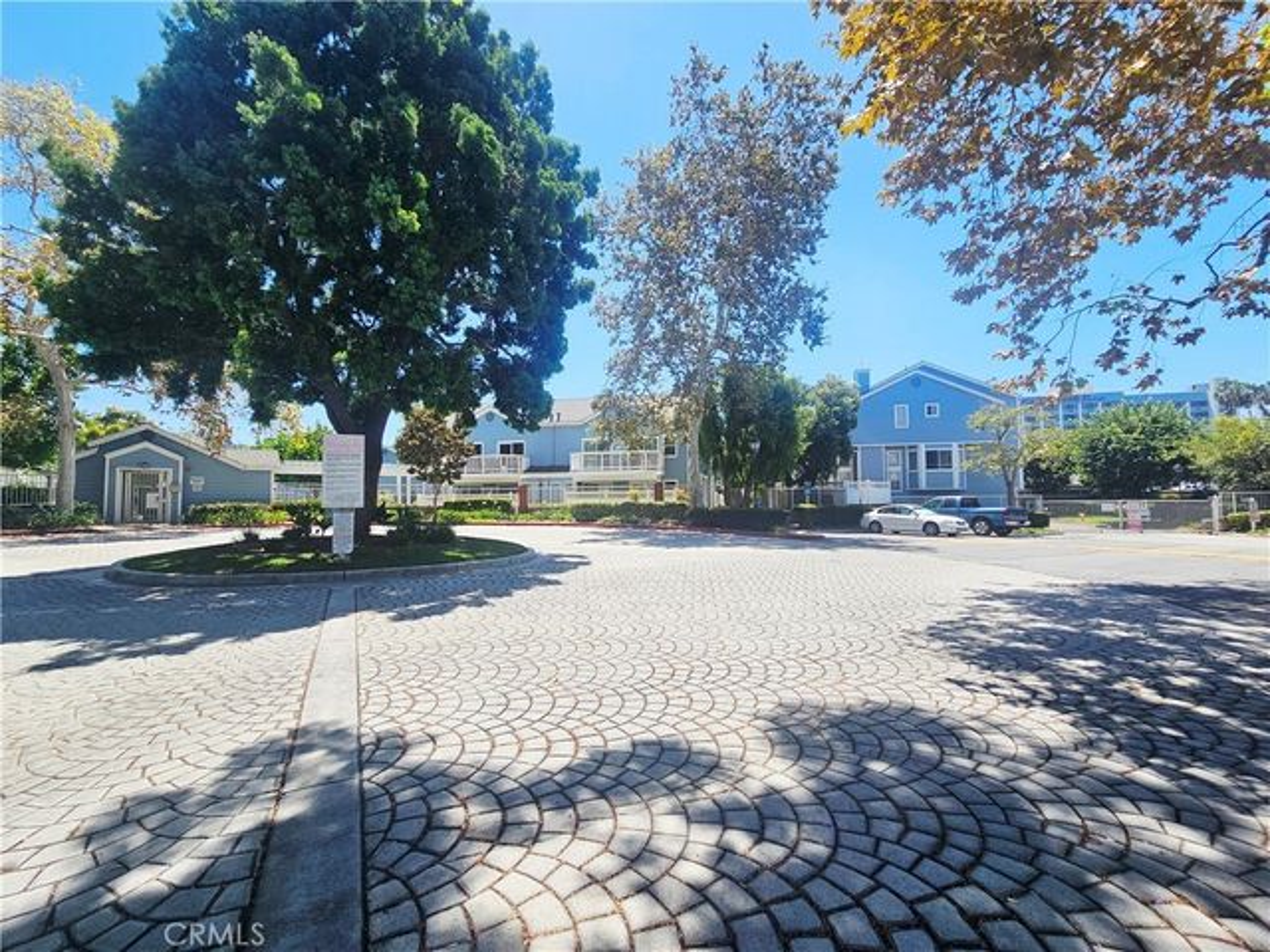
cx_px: 635
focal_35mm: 13
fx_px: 477
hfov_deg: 106.2
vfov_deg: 89.9
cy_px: 476
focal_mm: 2.2
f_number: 2.2
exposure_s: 1/1667
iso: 50
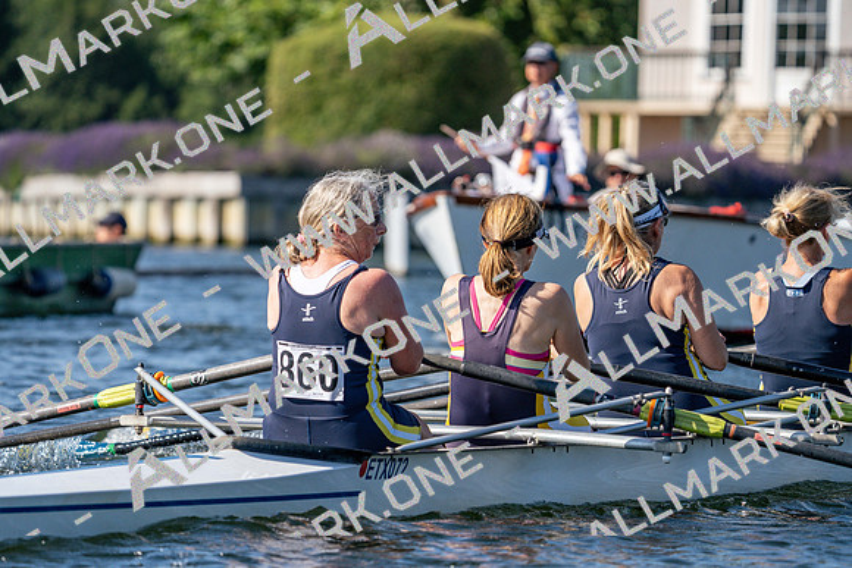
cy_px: 284
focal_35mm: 306
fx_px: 7243
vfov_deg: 4.5
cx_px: 426
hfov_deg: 6.7
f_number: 6.3
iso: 250
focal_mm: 306
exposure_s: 1/1600
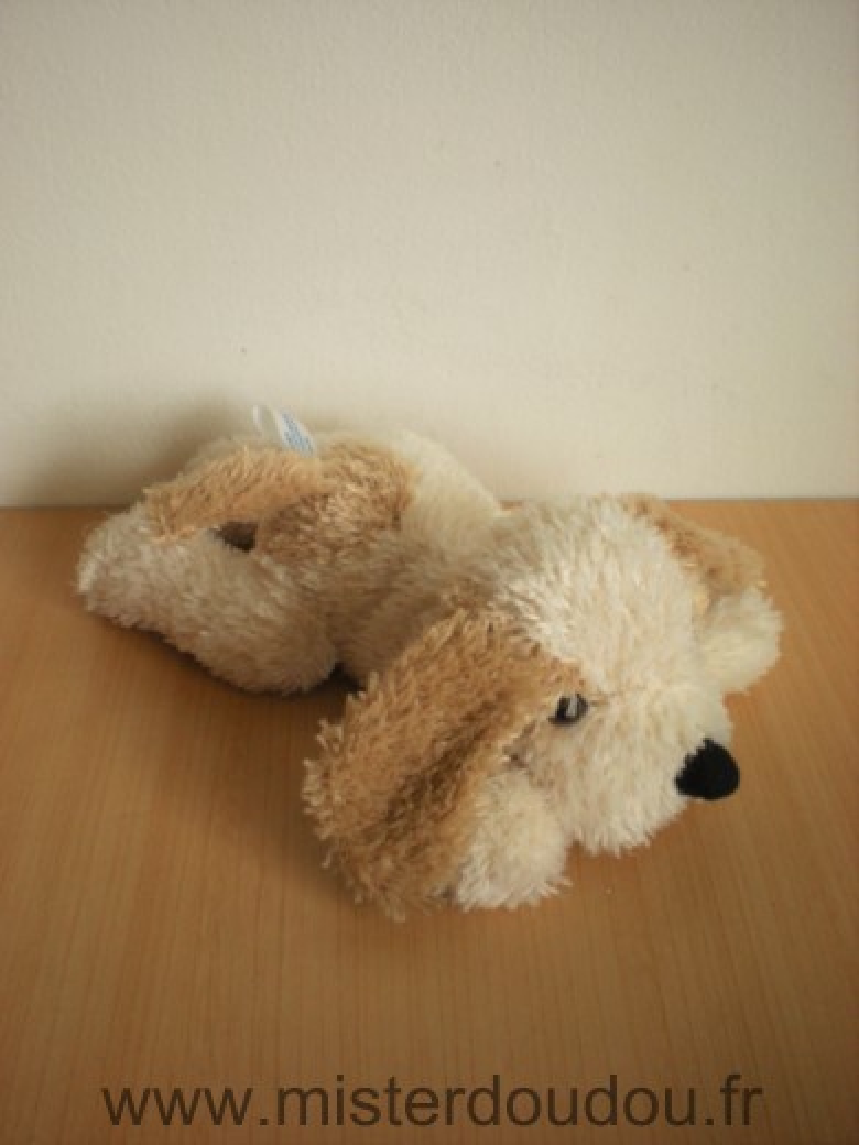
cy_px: 572
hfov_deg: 37.7
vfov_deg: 49.0
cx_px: 430
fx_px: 1257
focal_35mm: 38
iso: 200
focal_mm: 6.3
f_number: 3.1
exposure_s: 1/51.8
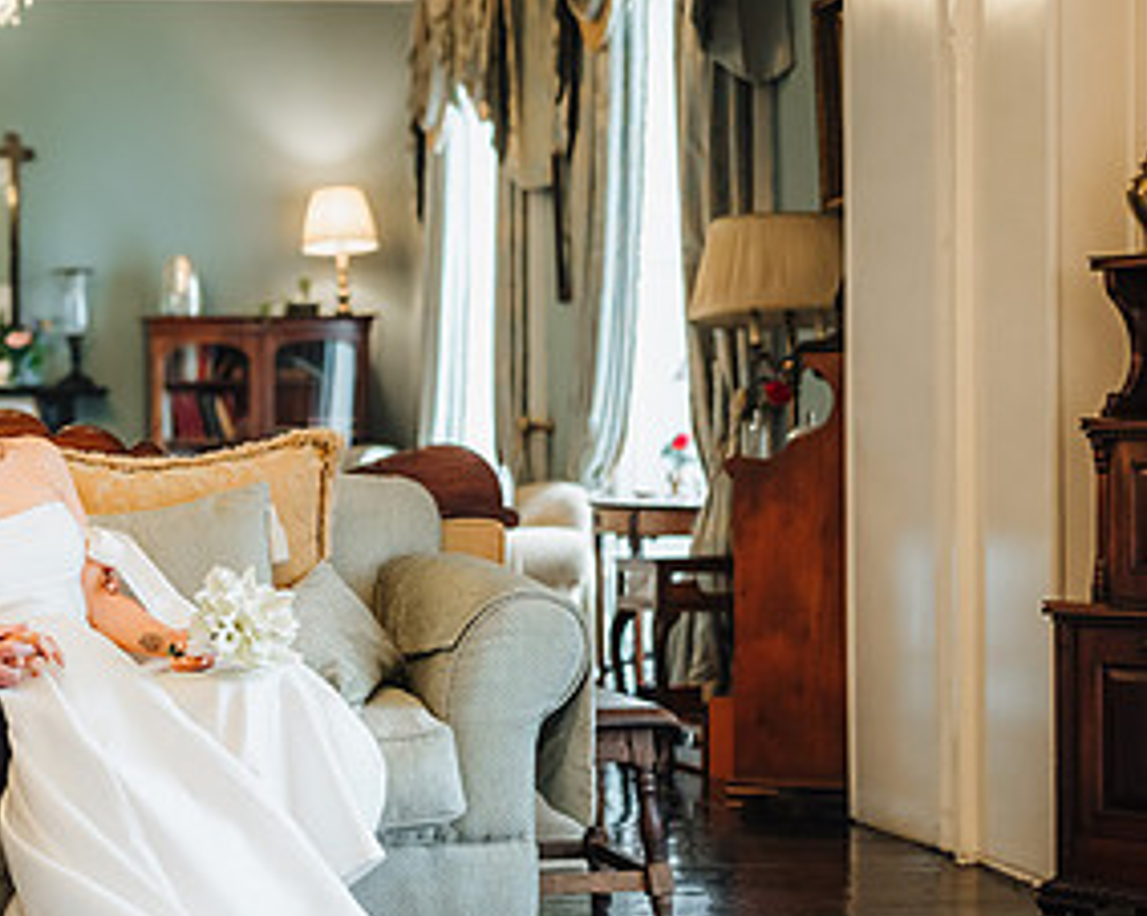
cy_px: 511
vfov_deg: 19.9
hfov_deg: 24.0
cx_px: 91
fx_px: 2612
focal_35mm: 77
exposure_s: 1/320
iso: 800
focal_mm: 35
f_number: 1.4
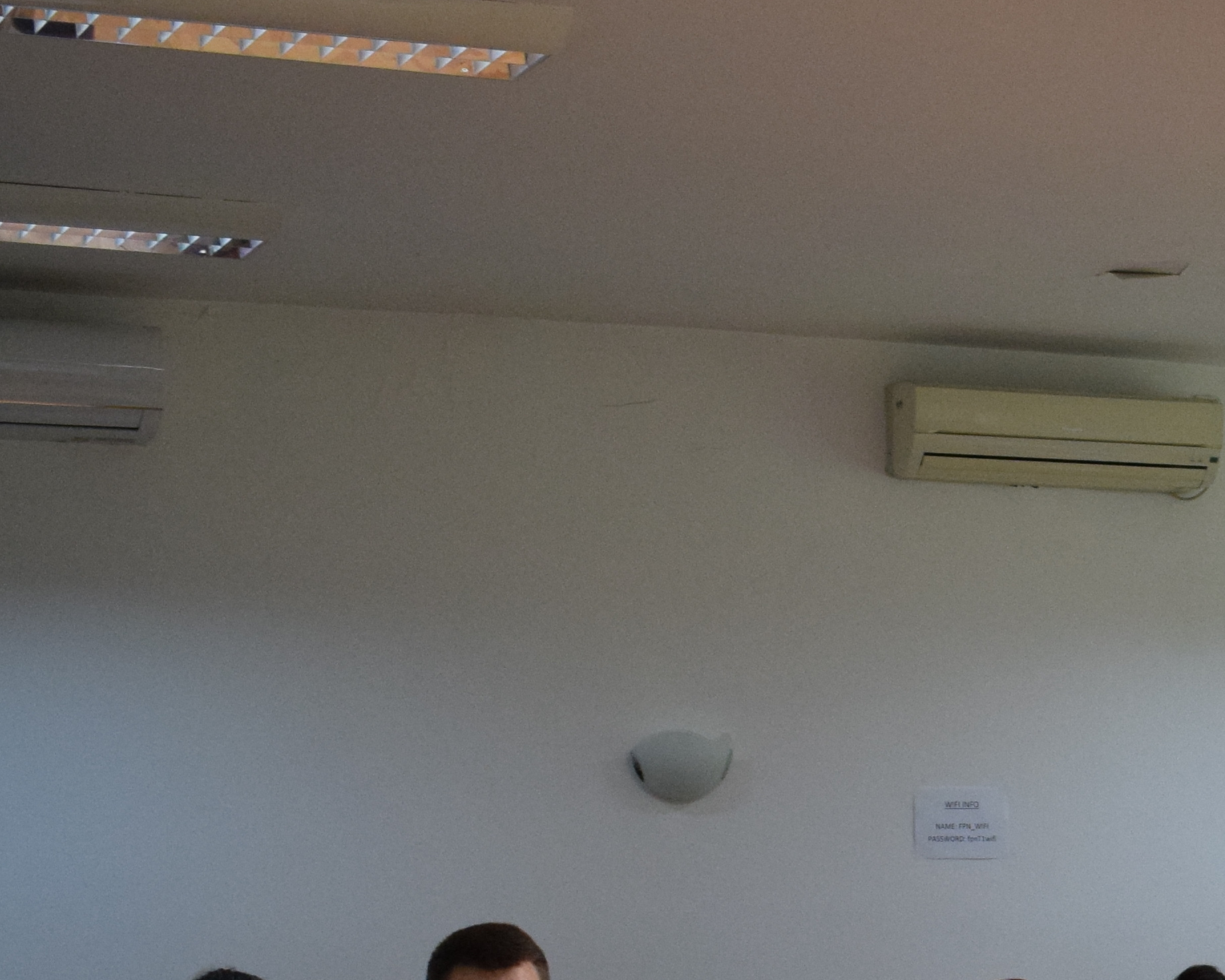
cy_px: 852
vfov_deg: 13.9
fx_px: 3988
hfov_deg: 16.6
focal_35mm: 110
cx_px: 1518
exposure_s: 1/320
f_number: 3.8
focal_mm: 24
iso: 1250
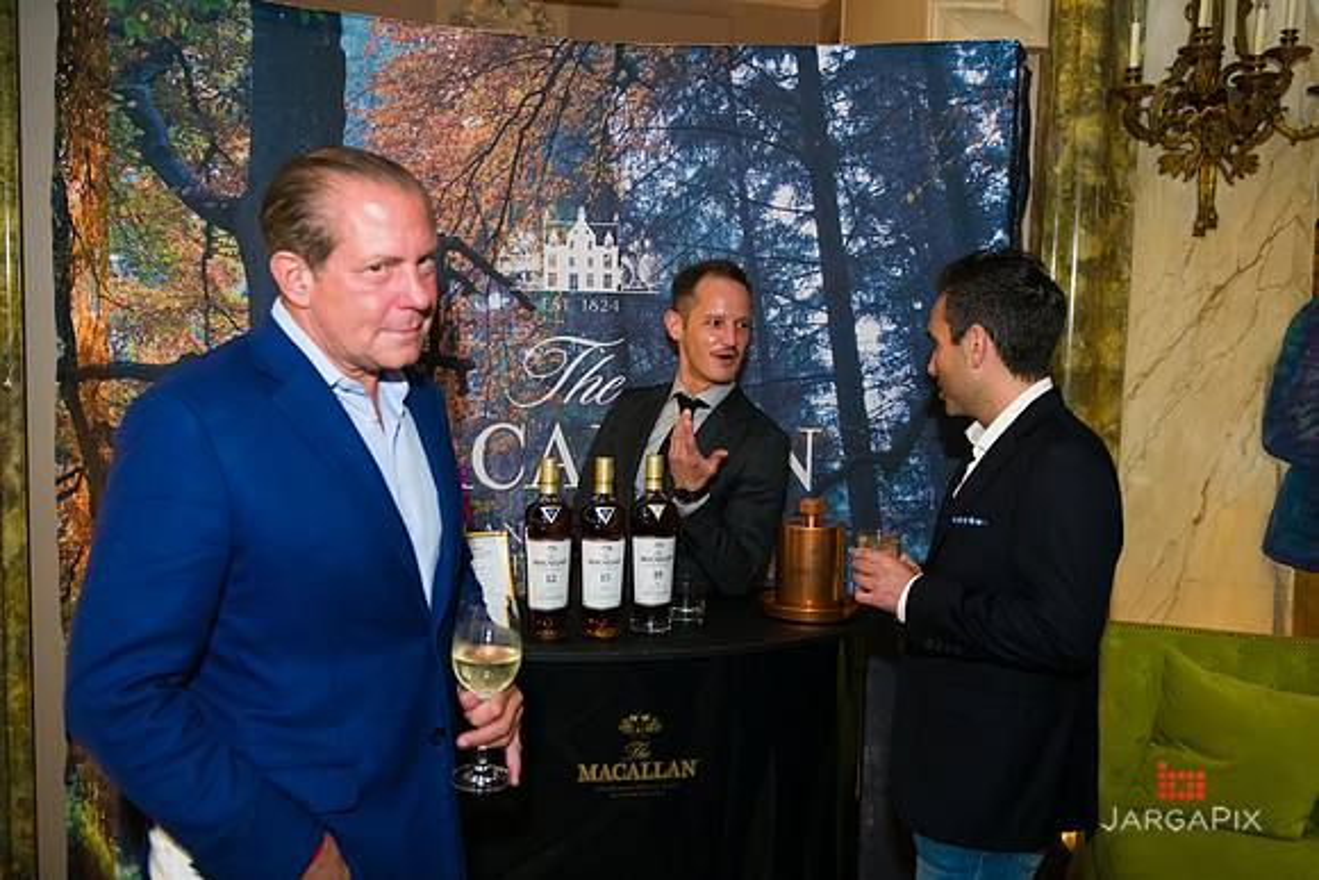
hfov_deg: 58.7
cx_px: 660
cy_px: 440
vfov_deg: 41.1
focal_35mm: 32
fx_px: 1173
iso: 1600
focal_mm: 32
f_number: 3.2
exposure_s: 1/125
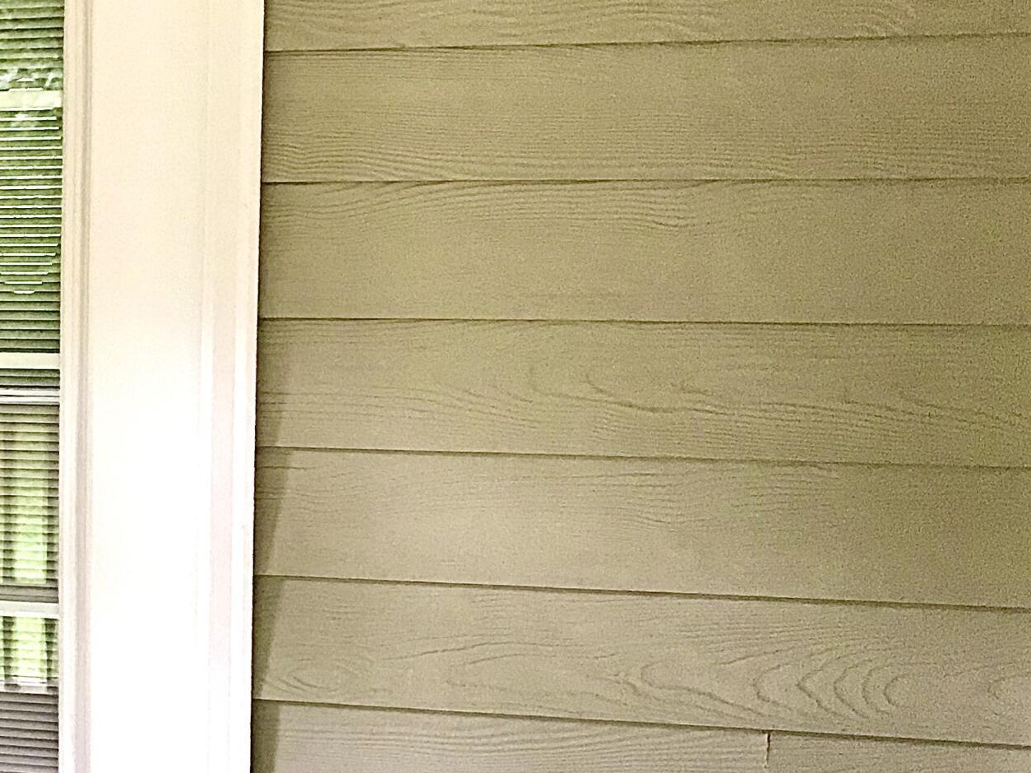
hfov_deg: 26.3
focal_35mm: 67
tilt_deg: -8.9
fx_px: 1995
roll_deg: +0.5
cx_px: -154
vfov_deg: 21.9
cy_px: 466
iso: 100
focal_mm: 3.99
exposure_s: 1/11
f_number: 1.8
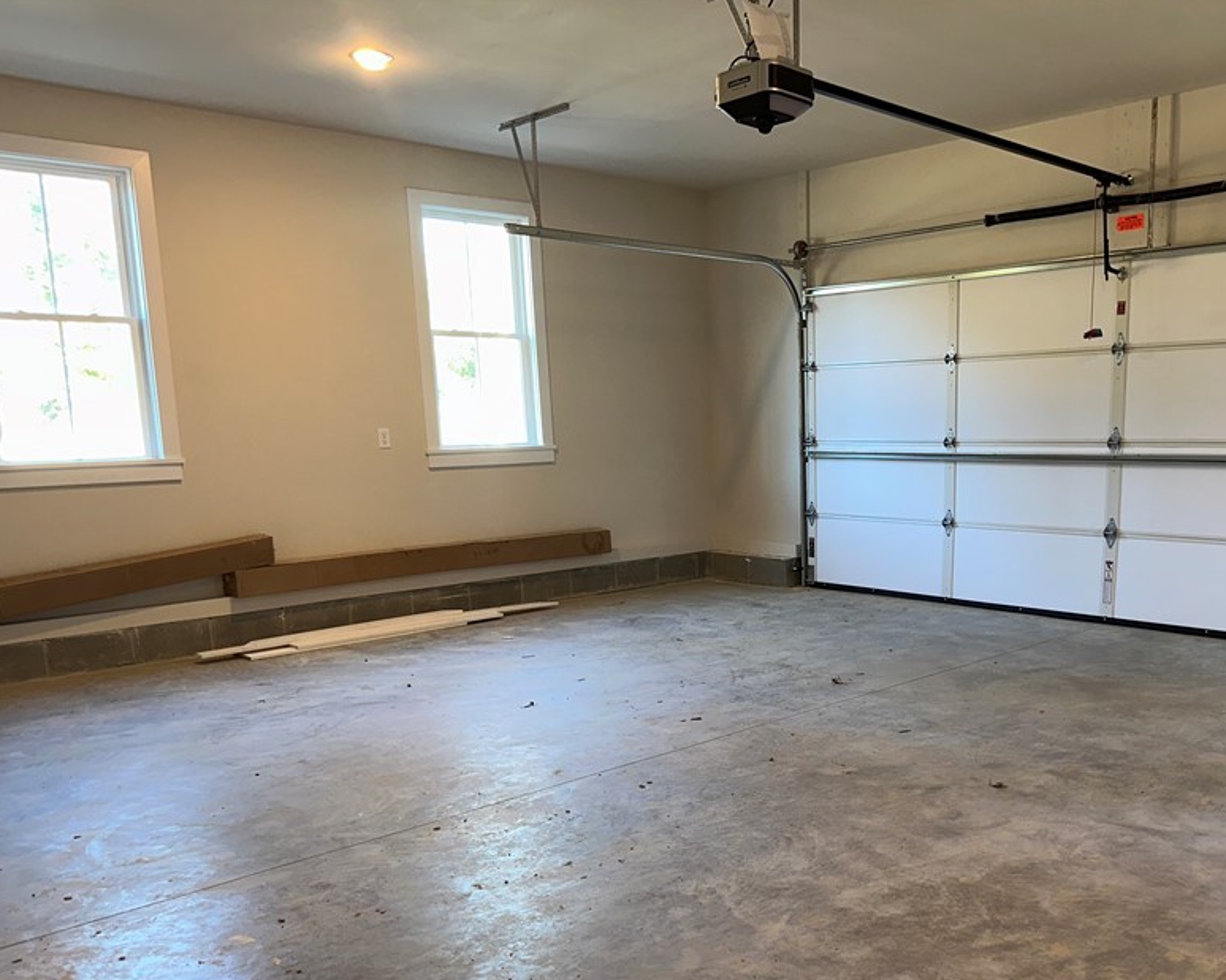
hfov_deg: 56.4
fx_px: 1125
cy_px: 598
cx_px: 779
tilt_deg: -9.4
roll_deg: +1.0
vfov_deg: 46.8
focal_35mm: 31
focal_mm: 6.86
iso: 80
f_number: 1.78
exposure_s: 1/34
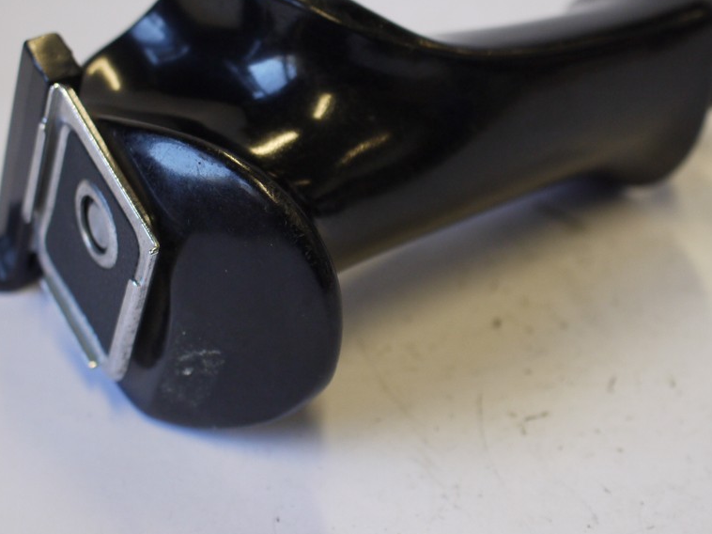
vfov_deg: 15.5
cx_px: 395
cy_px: 174
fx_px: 1953
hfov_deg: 20.6
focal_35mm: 95
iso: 400
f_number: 3.5
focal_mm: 30
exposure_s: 1/160
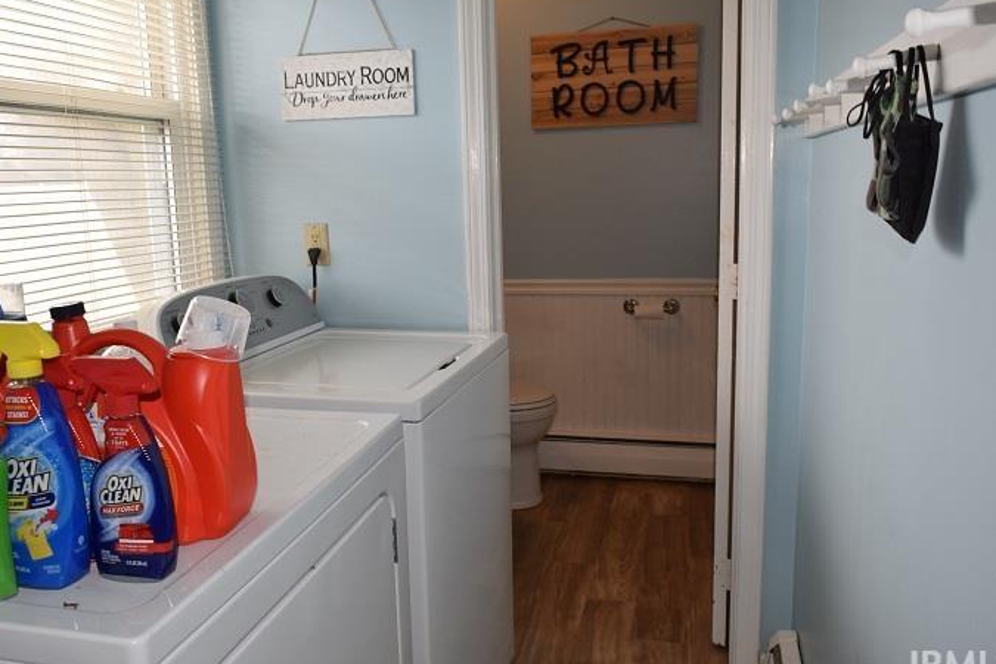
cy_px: 326
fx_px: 830
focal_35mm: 30
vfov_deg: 43.6
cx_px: 471
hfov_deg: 61.9
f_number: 5.6
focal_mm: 18
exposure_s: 1/125
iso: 560
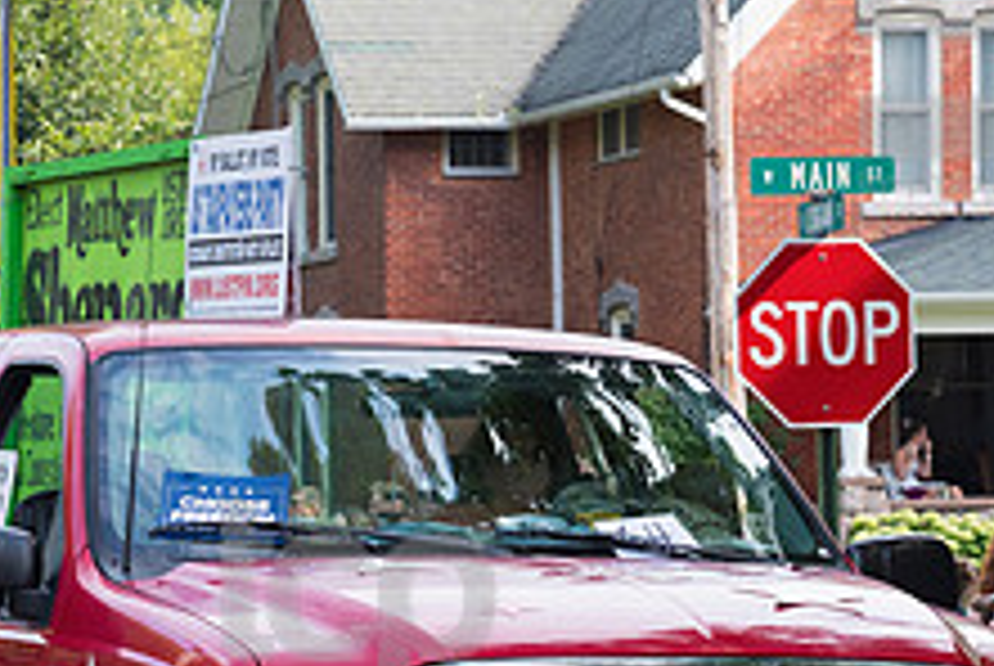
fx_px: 6165
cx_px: 360
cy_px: 659
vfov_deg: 6.2
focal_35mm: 223
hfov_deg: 9.2
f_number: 6.3
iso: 640
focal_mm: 85
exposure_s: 1/500
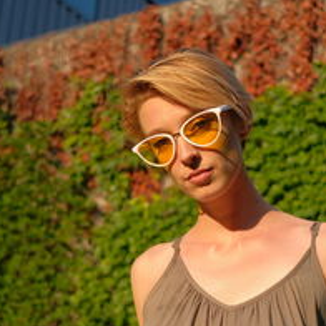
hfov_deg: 23.9
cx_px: 211
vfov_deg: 23.9
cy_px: 208
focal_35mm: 72
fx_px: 767
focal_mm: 23
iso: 100
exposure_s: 1/1250
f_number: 2
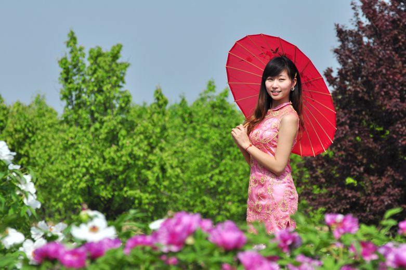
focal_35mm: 218
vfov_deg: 6.3
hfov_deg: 9.5
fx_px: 2450
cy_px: 135
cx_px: 203
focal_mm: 145
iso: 200
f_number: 7.1
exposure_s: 1/1600
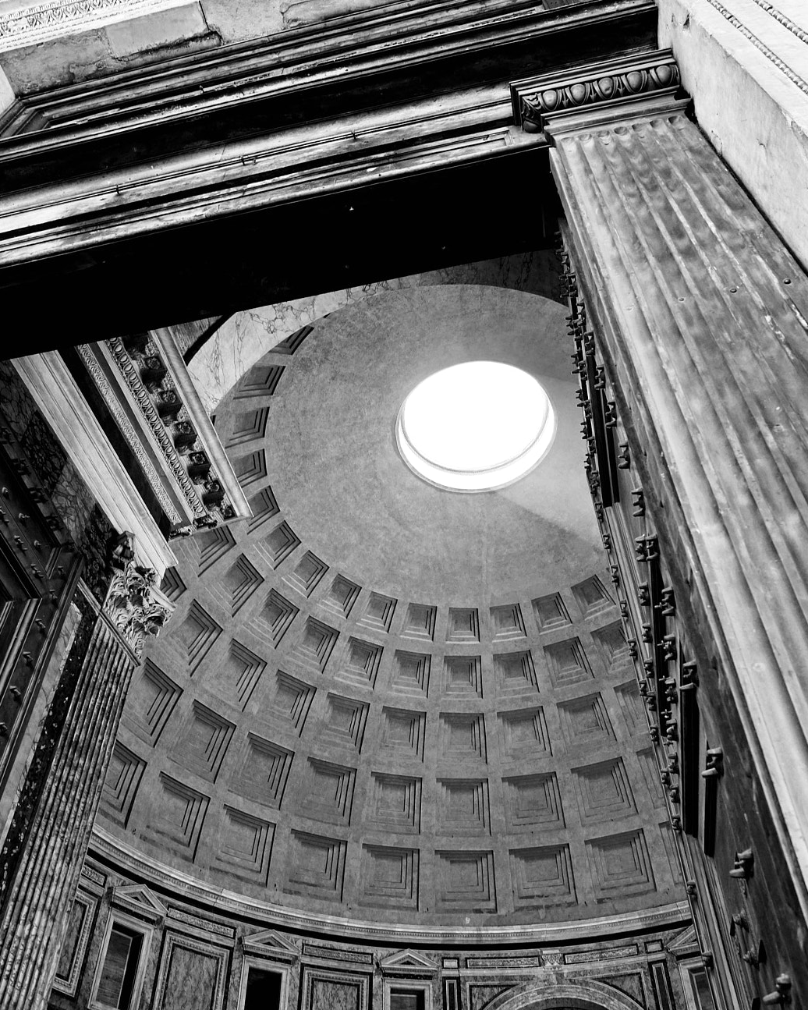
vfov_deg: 59.9
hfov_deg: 50.0
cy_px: 607
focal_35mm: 29
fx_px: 867
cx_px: 402
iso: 1600
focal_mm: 25
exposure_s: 1/160
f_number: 3.5
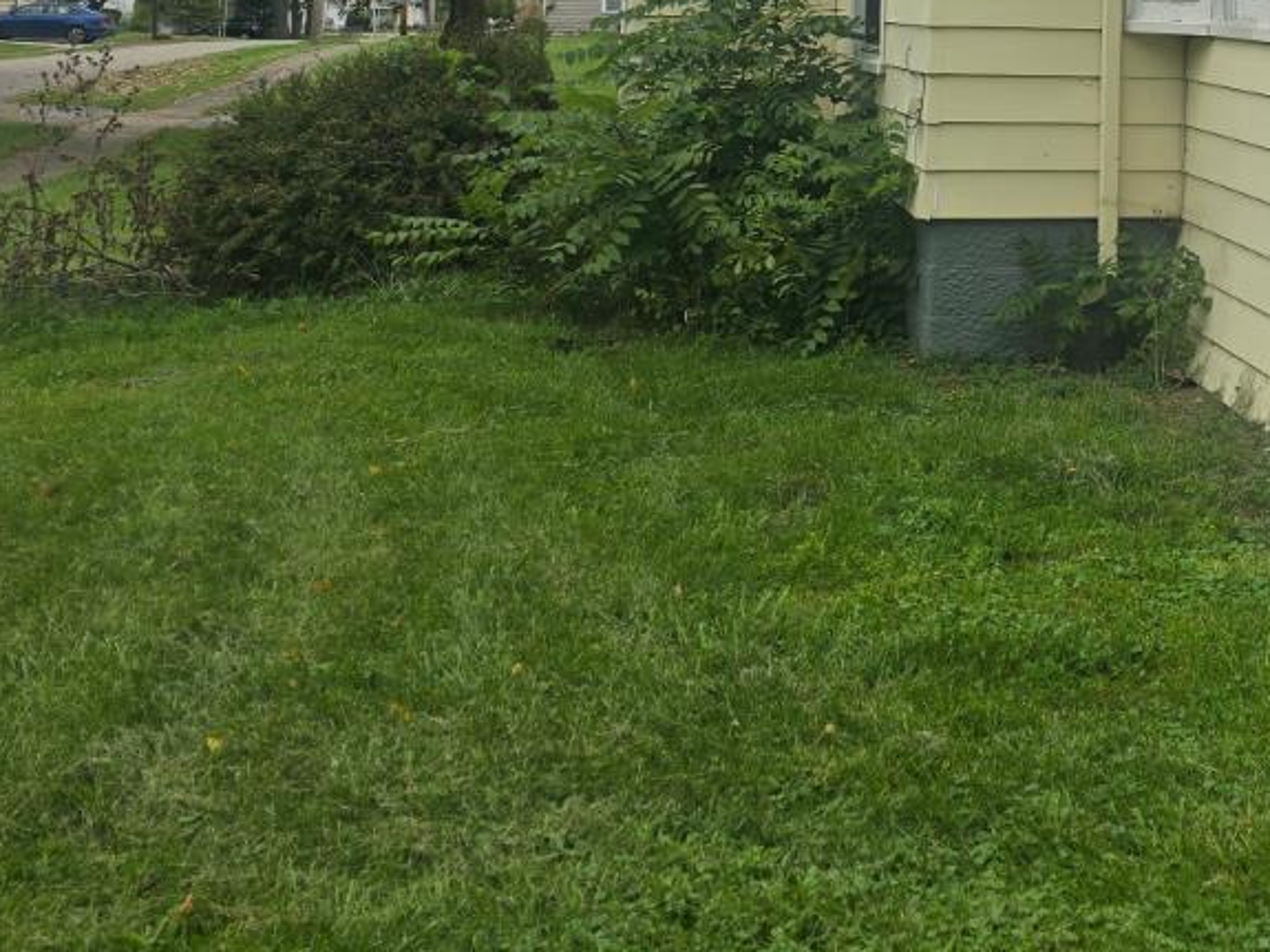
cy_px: -120
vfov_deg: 22.8
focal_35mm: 60
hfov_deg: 30.8
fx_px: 2201
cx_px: 1142
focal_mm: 6.3
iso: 12
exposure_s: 1/425
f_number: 1.7
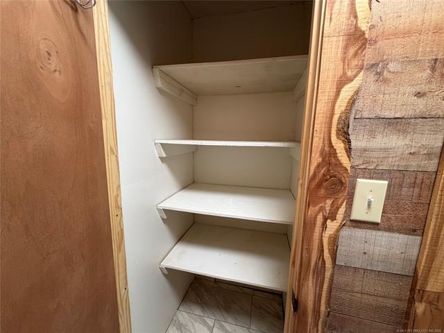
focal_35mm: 14
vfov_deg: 85.7
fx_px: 180
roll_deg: -1.3
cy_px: 166
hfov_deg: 102.1
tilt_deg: -8.9
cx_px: 222
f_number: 2.2
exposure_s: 1/60
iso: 250
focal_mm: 2.22
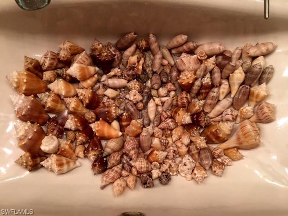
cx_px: 144
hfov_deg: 61.7
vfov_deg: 48.2
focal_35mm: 29
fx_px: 241
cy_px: 108
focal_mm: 4.15
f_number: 2.2
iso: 80
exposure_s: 1/30
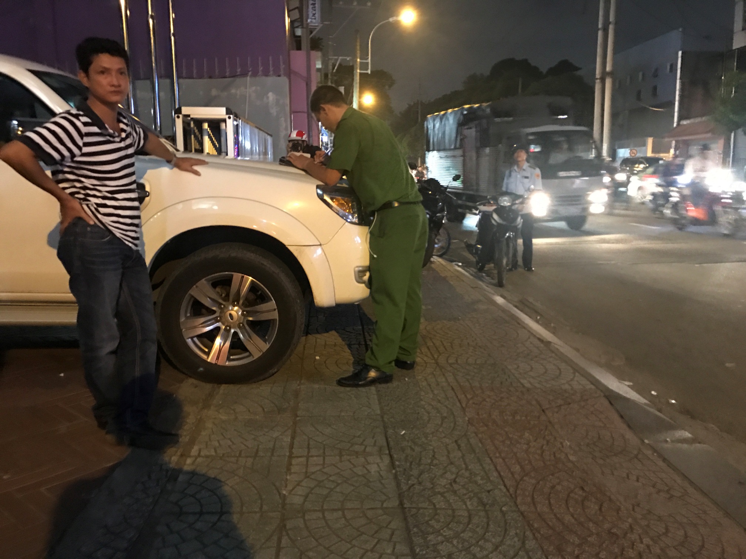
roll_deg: +0.7
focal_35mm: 28
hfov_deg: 63.4
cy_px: 280
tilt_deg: -9.2
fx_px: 603
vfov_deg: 49.7
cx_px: 373
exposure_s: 1/4
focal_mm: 3.99
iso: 125
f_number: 1.8
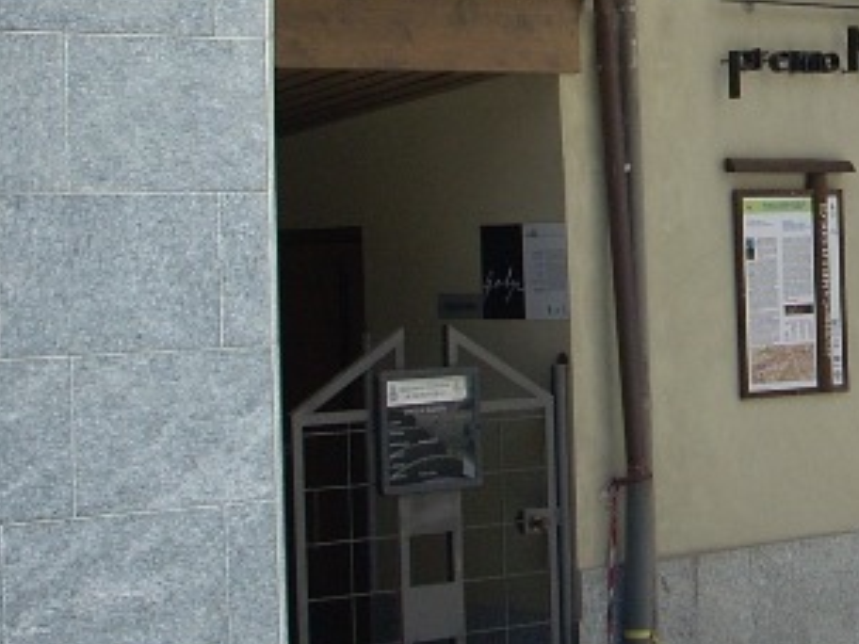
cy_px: -42
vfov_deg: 13.3
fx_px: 2705
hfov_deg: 17.6
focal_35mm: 109
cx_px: 851
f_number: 5.6
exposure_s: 1/239
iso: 64
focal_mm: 6.2
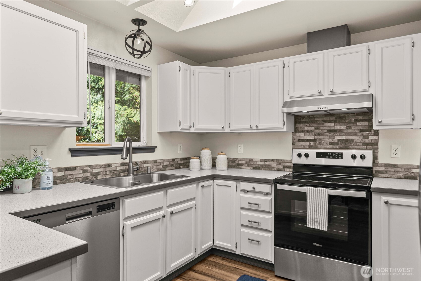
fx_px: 257
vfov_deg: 57.2
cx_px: 210
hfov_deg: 78.6
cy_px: 140
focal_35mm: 22
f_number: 7.1
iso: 1250
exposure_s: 1/25
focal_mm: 22
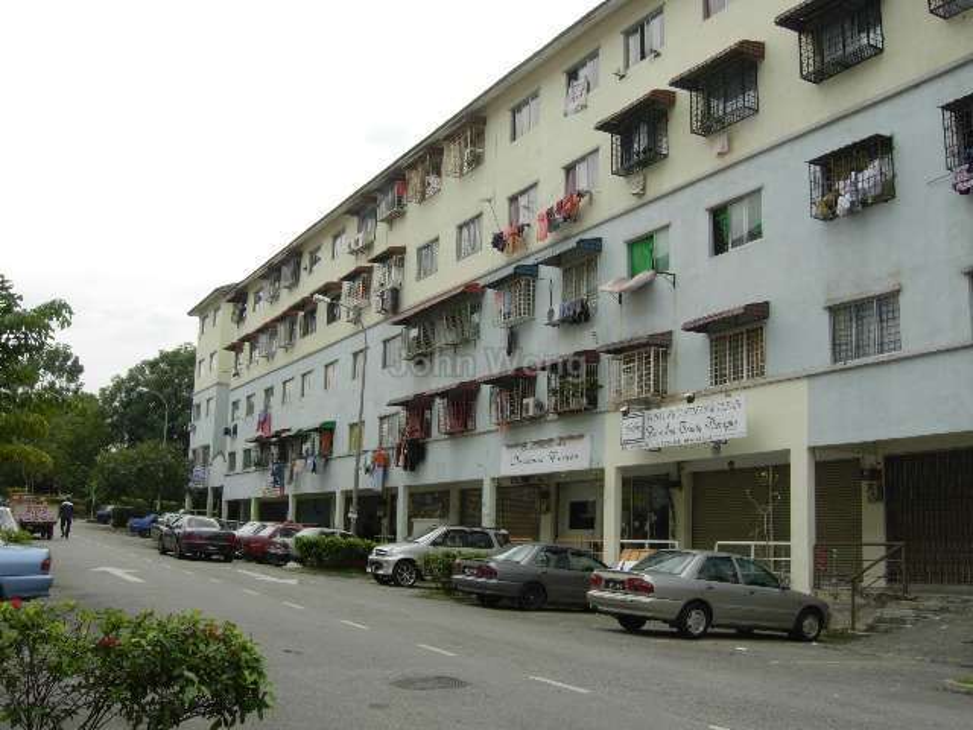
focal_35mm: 36
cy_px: 365
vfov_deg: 39.7
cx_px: 486
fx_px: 1012
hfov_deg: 51.4
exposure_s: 1/342
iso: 50
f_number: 5.4
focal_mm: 7.5
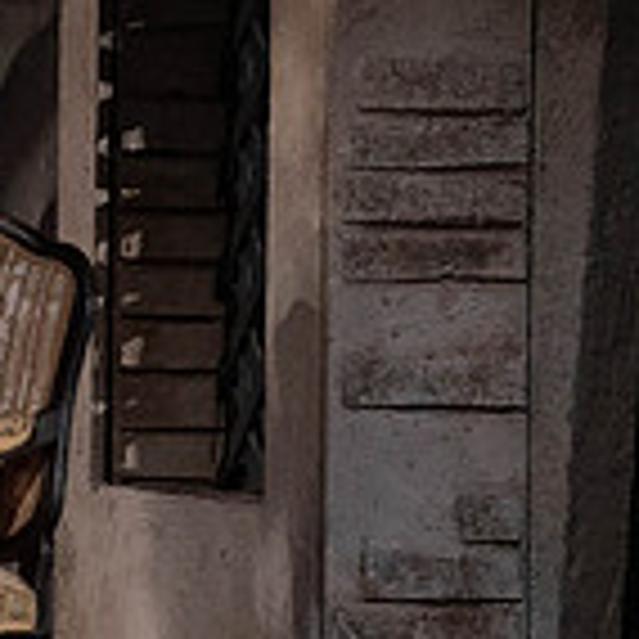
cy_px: 146
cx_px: -454
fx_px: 14473
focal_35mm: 693
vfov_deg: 2.5
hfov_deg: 2.5
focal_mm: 200
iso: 3200
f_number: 8
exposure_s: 1/250
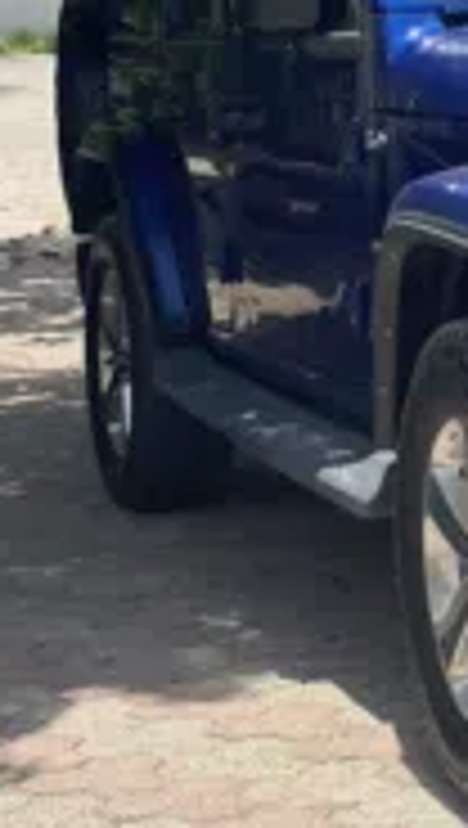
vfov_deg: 17.2
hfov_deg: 9.7
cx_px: 612
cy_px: 108
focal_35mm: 123
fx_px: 2704
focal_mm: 6
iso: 32
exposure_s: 1/1065
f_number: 2
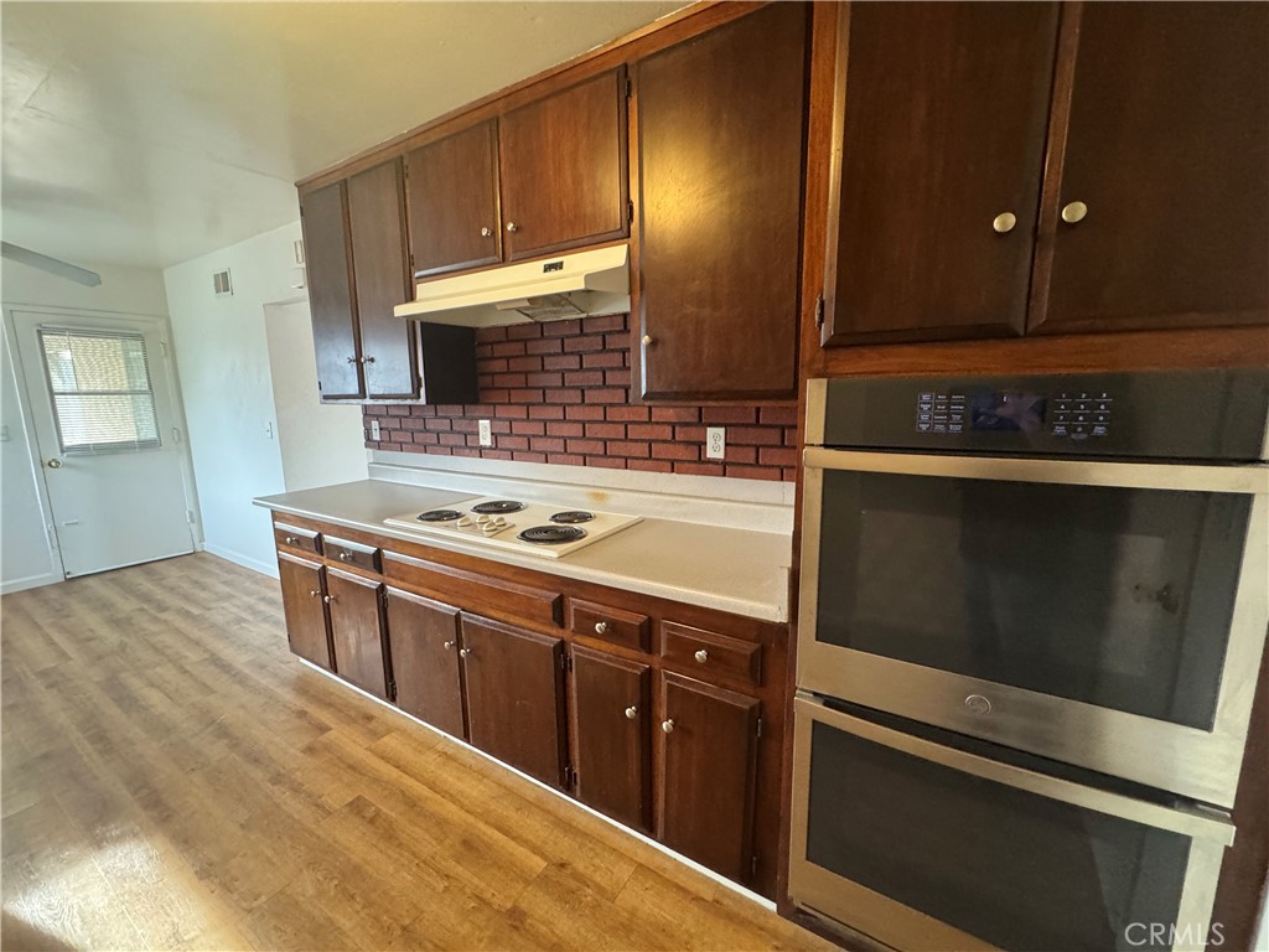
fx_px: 513
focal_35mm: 14
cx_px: 634
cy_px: 476
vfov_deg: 85.7
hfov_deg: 102.1
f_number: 2.2
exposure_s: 1/60
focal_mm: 2.22
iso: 800
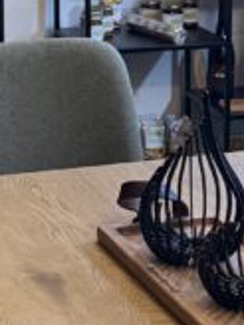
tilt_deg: -10.8
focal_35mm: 150
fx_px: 1410
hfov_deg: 9.9
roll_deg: -0.8
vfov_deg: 13.1
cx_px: 186
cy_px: 52
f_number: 1.78
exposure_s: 1/50
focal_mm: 6.76
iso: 250
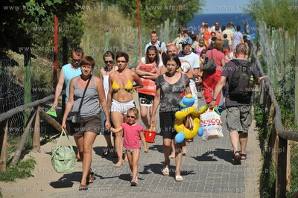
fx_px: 1241
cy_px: 99
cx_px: 149
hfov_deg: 13.7
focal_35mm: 150
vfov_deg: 9.1
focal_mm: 150
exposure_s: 1/1000
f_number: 6.3
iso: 200
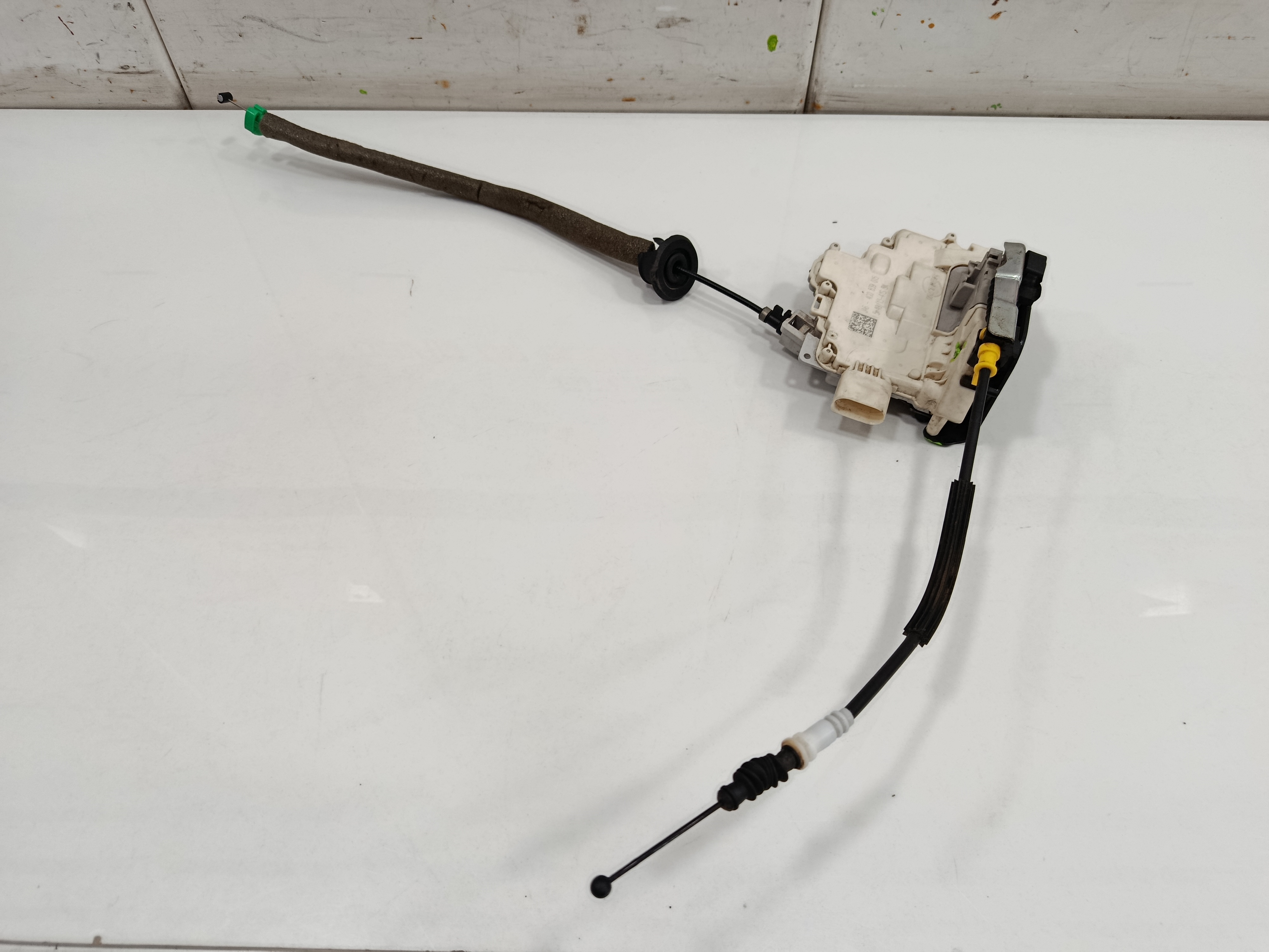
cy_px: 476
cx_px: 634
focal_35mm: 24
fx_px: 880
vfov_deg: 56.8
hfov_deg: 71.6
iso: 691
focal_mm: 5.24
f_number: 1.7
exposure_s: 1/100
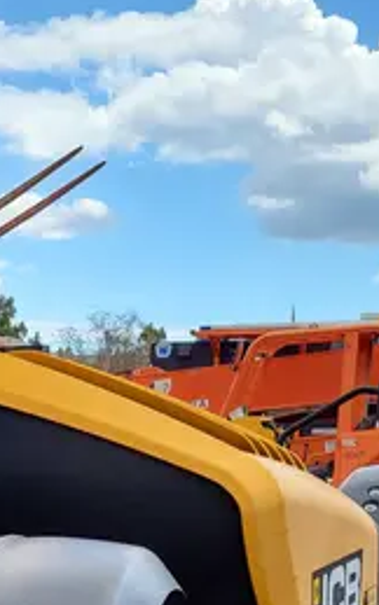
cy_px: 700
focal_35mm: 78
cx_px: -129
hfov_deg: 15.8
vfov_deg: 24.3
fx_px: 1288
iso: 40
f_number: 1.8
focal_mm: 5.4
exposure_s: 1/812
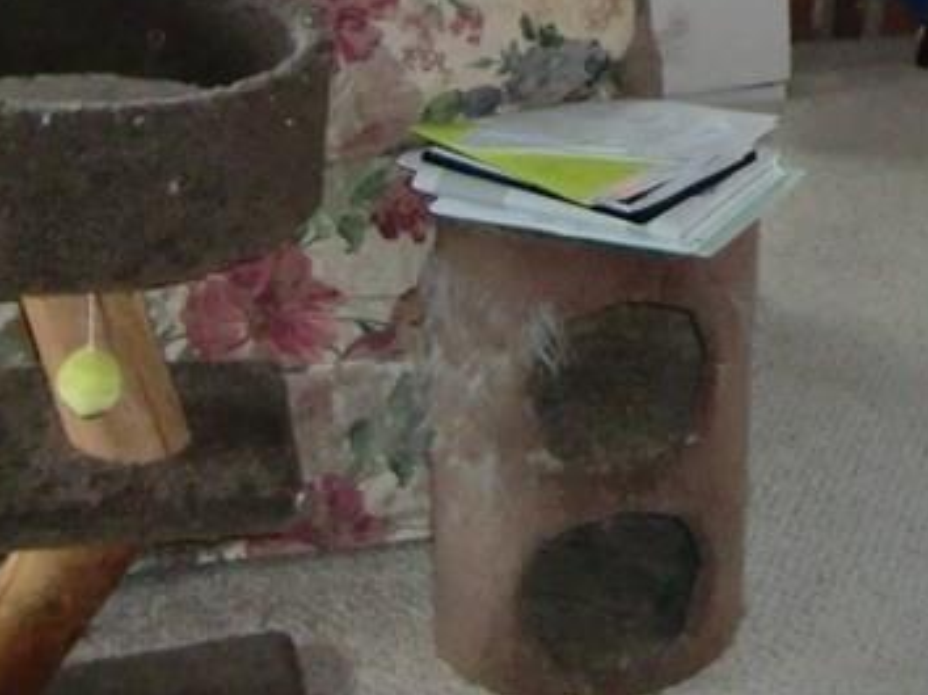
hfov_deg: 22.1
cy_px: -307
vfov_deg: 16.7
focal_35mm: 81
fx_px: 2170
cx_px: 1151
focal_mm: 4.9
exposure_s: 1/60
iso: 400
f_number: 2.6
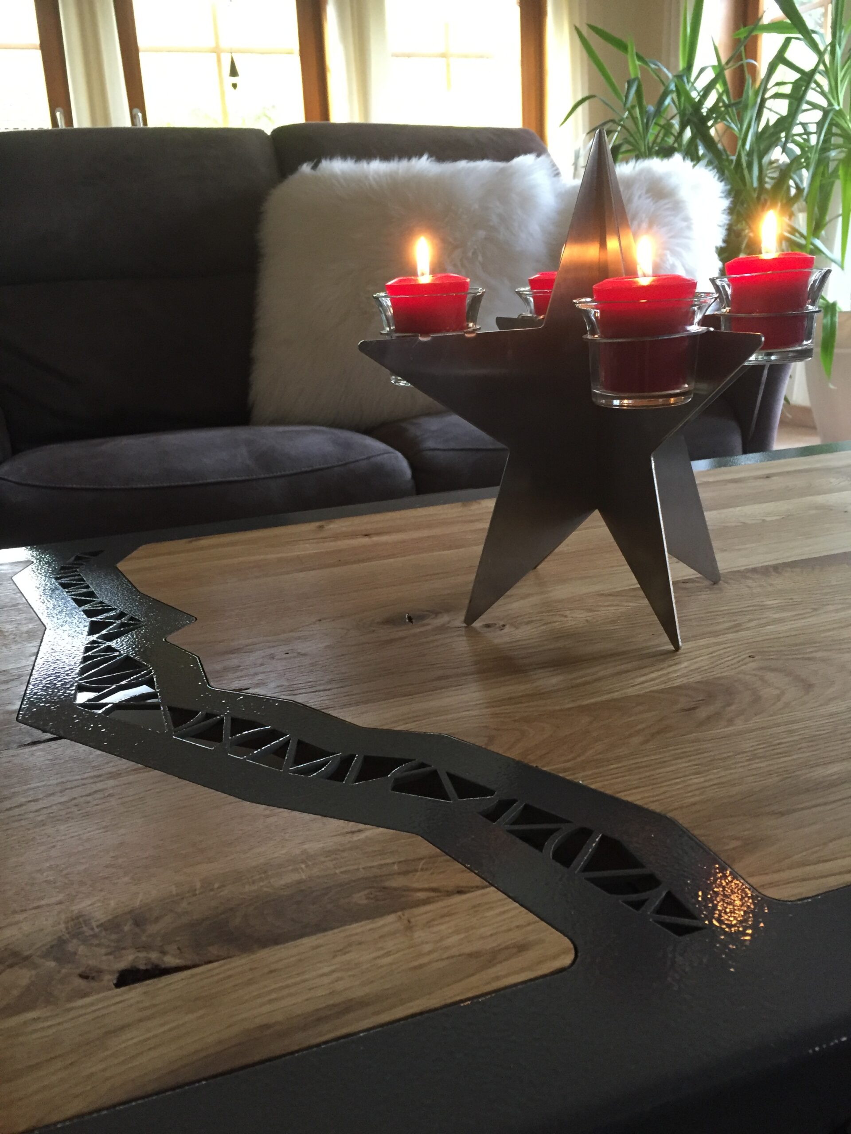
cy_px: 567
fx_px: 951
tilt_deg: -17.5
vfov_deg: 61.7
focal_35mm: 29
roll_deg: +1.9
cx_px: 426
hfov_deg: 48.2
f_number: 2.2
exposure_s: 1/33
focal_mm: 4.15
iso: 250
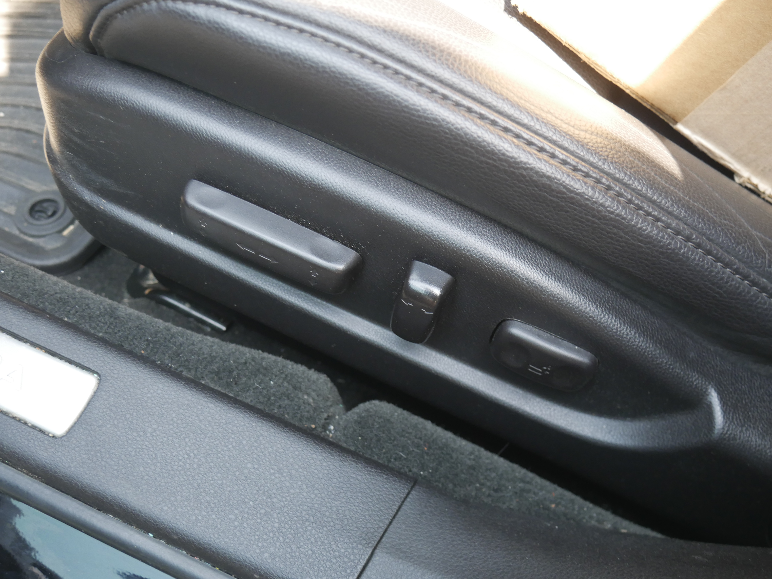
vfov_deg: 44.2
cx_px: 386
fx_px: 714
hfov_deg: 56.8
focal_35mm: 32
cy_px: 290
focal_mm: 16
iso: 640
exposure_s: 1/125
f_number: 3.6
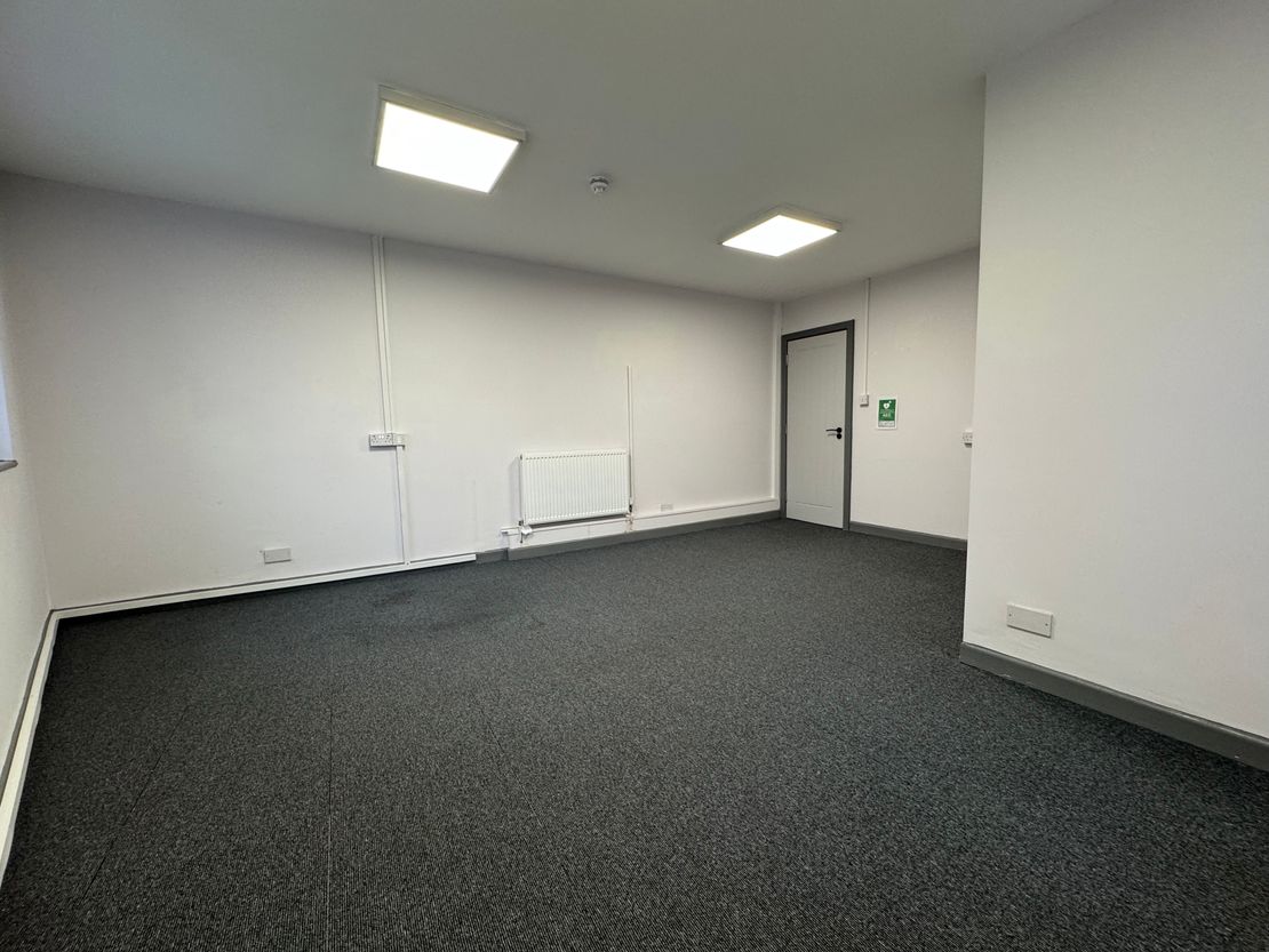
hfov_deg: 102.1
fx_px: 513
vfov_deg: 85.7
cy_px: 476
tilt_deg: -5.4
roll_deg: +1.8
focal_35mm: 14
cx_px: 634
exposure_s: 1/100
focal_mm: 2.22
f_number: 2.2
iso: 160
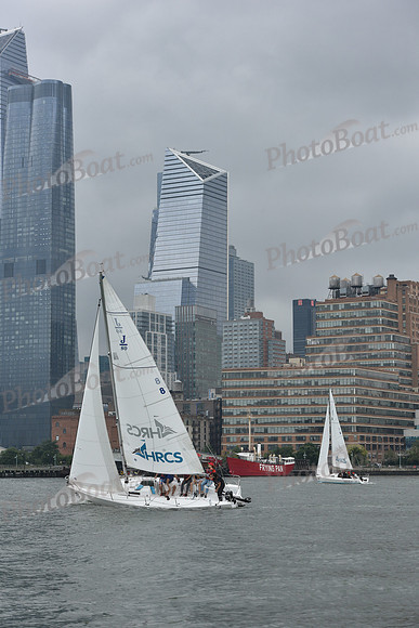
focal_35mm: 78
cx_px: 210
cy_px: 314
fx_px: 1361
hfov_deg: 17.5
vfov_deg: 26.0
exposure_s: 1/800
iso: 400
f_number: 8
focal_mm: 78
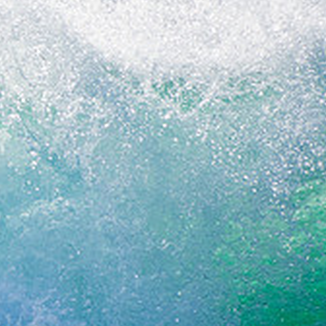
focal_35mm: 1762
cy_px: 172
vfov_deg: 1.0
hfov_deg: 1.0
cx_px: -221
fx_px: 18774
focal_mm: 400
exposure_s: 1/2000
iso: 280
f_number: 5.6
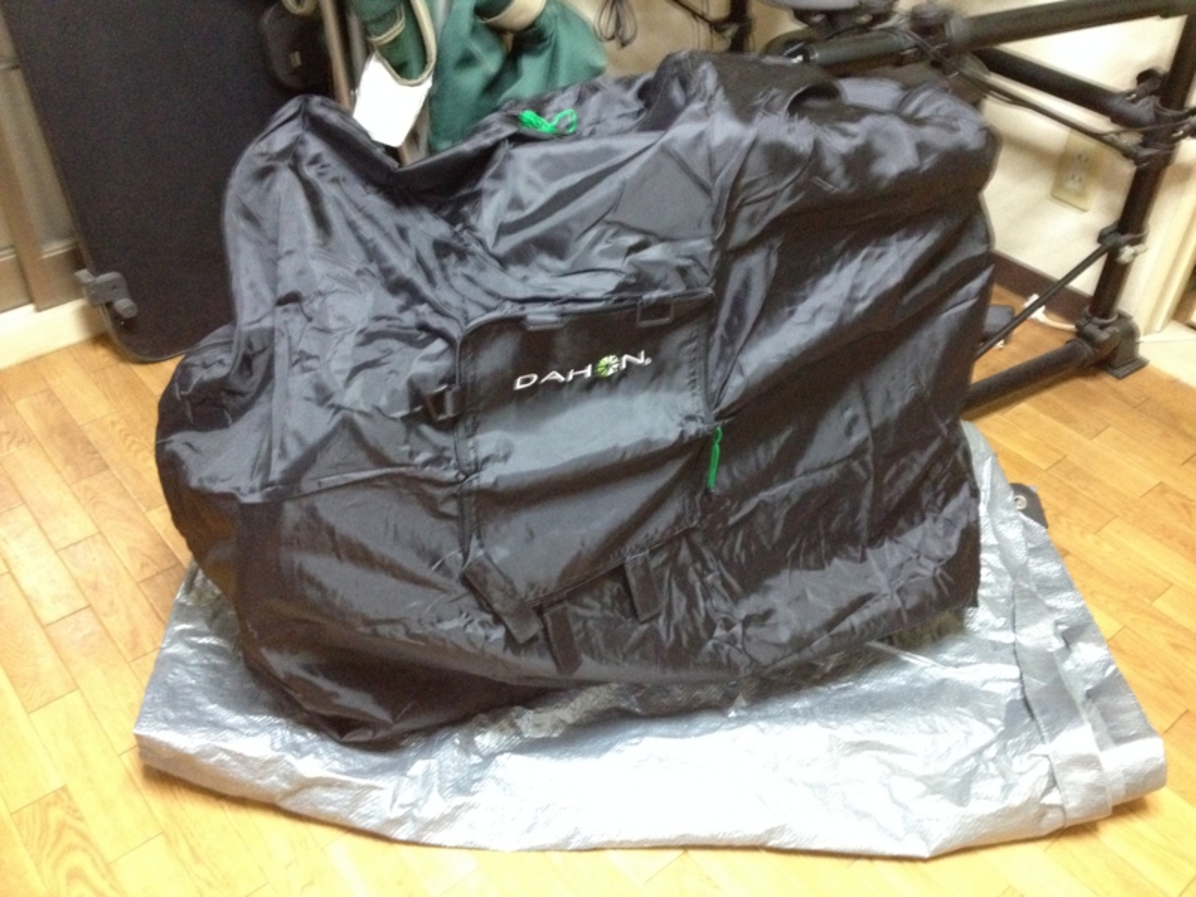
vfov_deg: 40.7
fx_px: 1209
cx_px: 598
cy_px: 448
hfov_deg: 52.6
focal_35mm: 35
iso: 500
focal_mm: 4.28
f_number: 2.4
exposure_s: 1/15
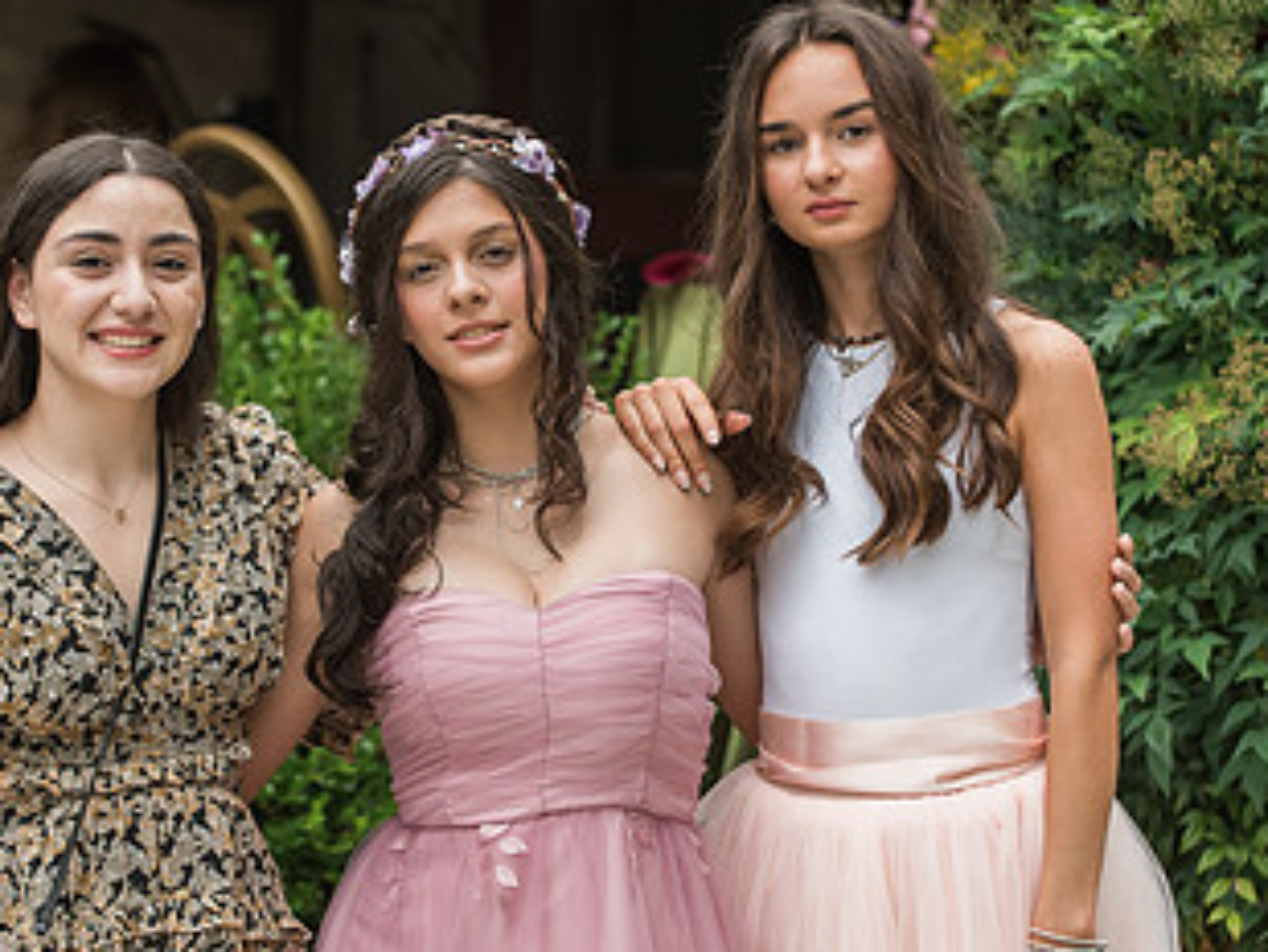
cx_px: 534
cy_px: 467
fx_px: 7182
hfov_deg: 10.1
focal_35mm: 196
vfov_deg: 7.6
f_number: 3.2
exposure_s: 1/640
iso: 640
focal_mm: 102
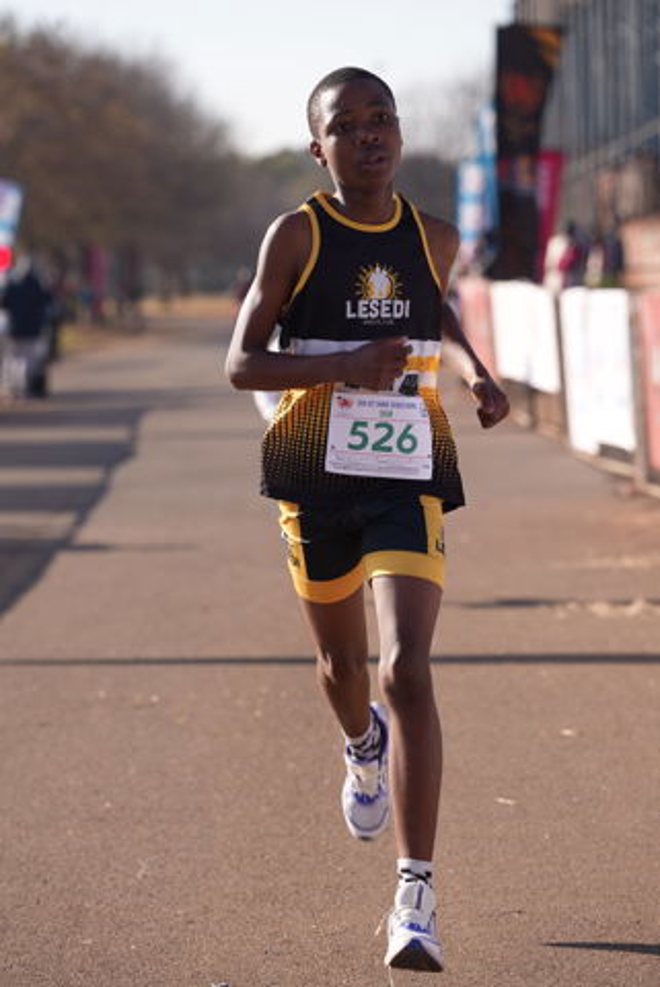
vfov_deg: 13.7
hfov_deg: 9.2
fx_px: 4116
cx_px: 330
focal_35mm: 150
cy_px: 494
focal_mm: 150
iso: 80
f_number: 4.5
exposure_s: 1/320
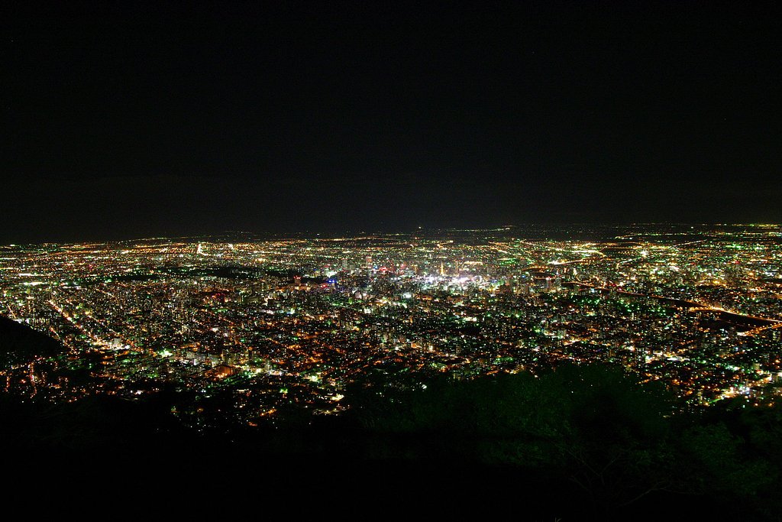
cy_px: 261
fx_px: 554
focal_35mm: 26
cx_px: 391
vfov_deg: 50.4
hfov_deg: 70.4
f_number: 8
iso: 400
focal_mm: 17
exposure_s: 6
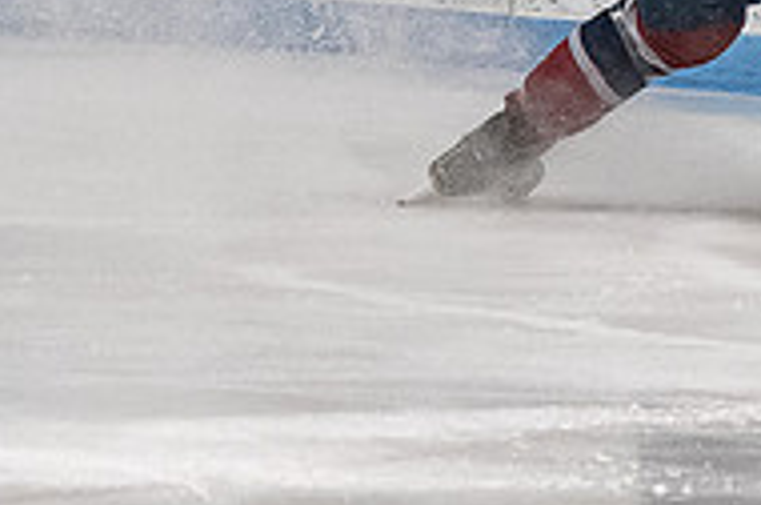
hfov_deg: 1.9
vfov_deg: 1.2
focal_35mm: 1100
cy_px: -298
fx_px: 23213
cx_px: 925
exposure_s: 1/800
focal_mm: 165
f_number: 3.2
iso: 1600
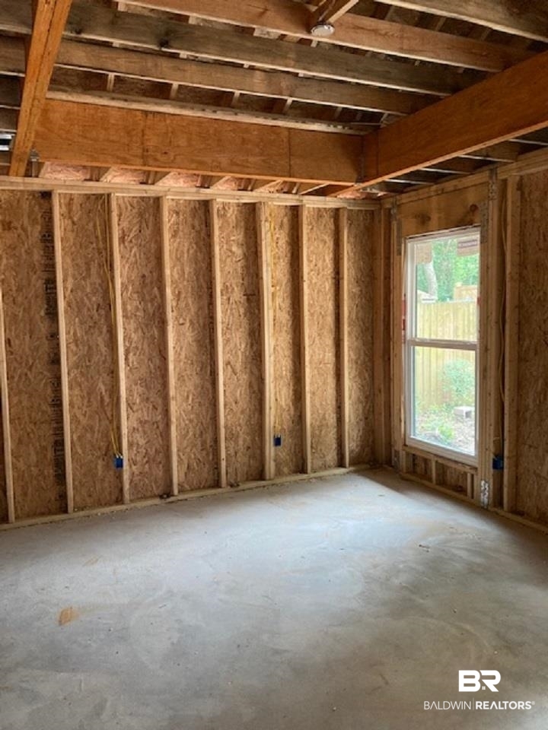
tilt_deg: -5.6
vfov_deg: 63.4
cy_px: 365
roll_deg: +0.9
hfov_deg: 49.7
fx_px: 591
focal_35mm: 28
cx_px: 274
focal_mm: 3.99
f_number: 1.8
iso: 320
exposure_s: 1/57
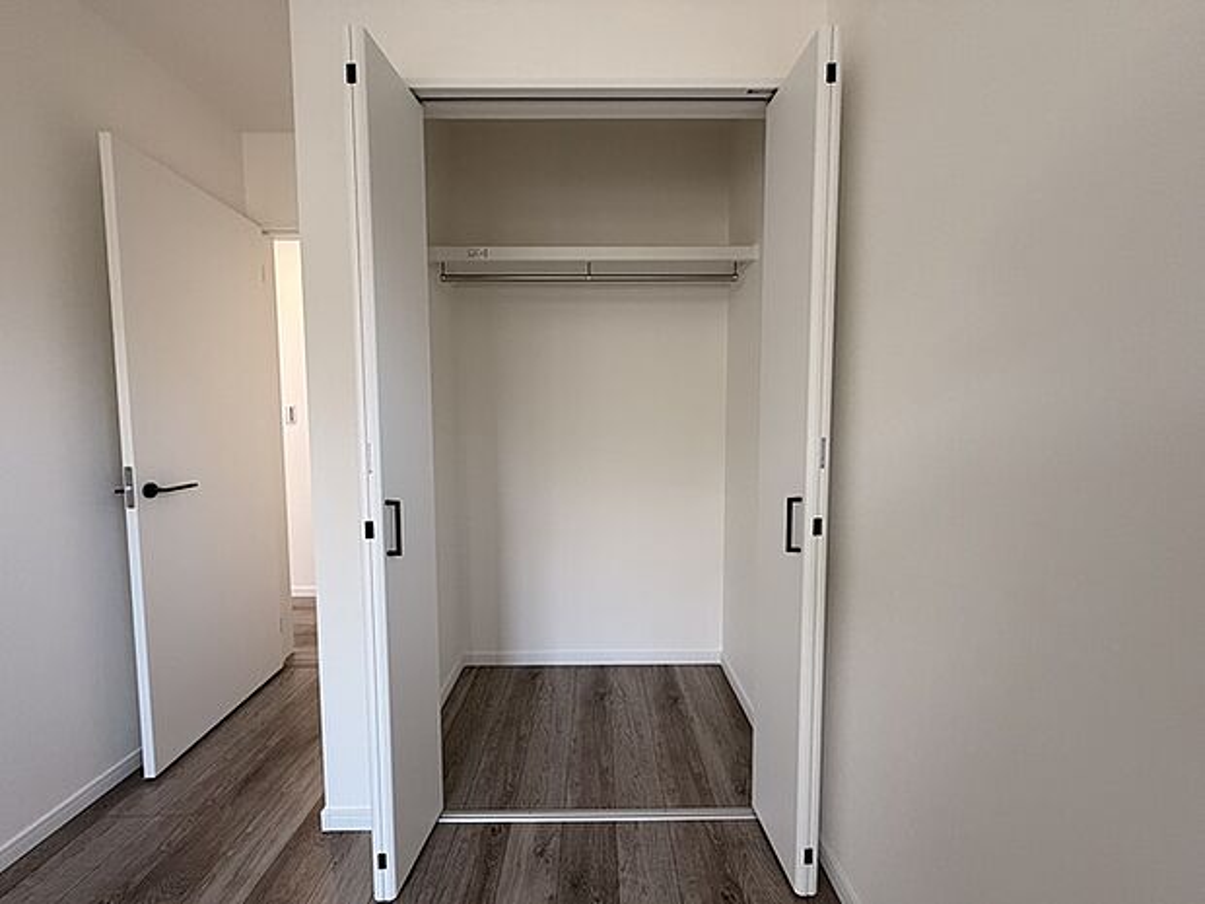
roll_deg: +1.2
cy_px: 452
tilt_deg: -3.7
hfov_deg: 102.1
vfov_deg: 85.7
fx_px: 487
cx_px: 602
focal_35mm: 14
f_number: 2.2
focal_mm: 2.22
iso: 250
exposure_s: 1/121
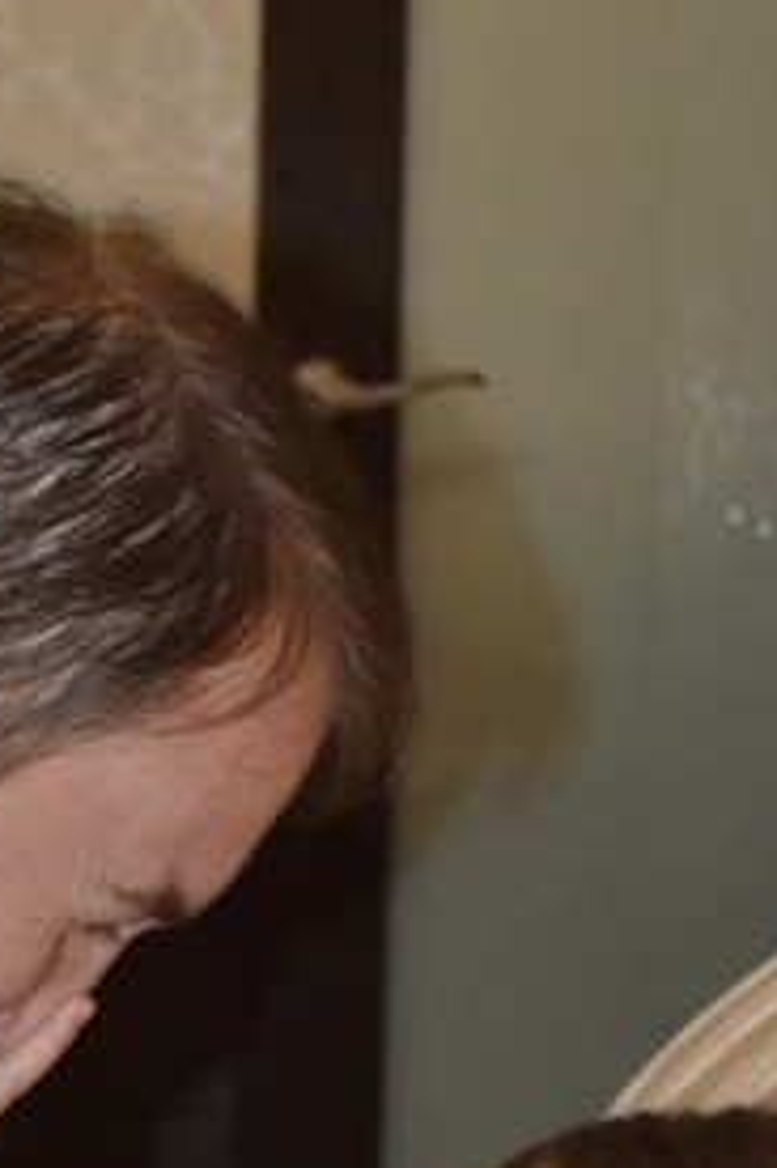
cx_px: 4
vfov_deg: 15.3
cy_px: 815
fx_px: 4343
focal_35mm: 134
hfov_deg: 10.1
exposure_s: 1/60
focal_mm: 32
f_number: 4.8
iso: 3200
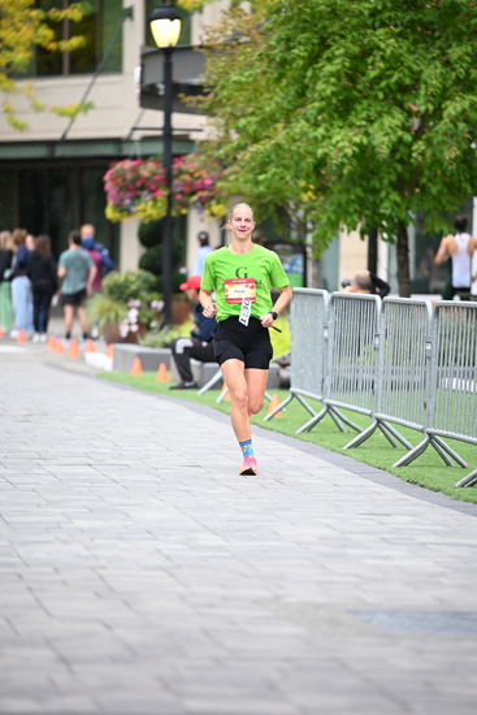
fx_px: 3972
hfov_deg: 6.9
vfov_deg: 10.3
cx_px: 238
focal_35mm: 200
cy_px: 358
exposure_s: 1/1250
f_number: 2.8
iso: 1250
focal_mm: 200
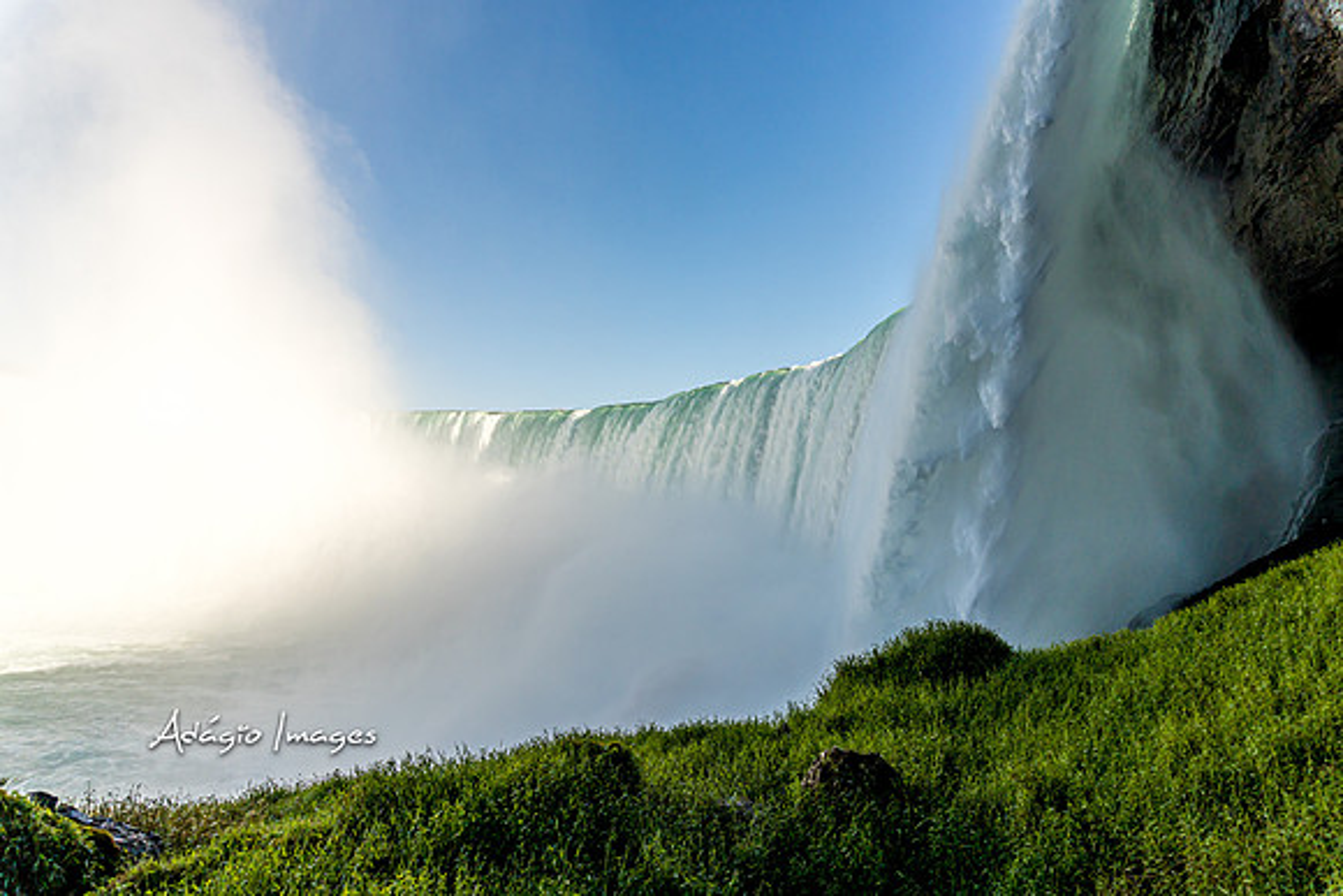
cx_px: 672
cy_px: 448
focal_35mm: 24
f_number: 5.6
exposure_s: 1/800
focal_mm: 16
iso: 100
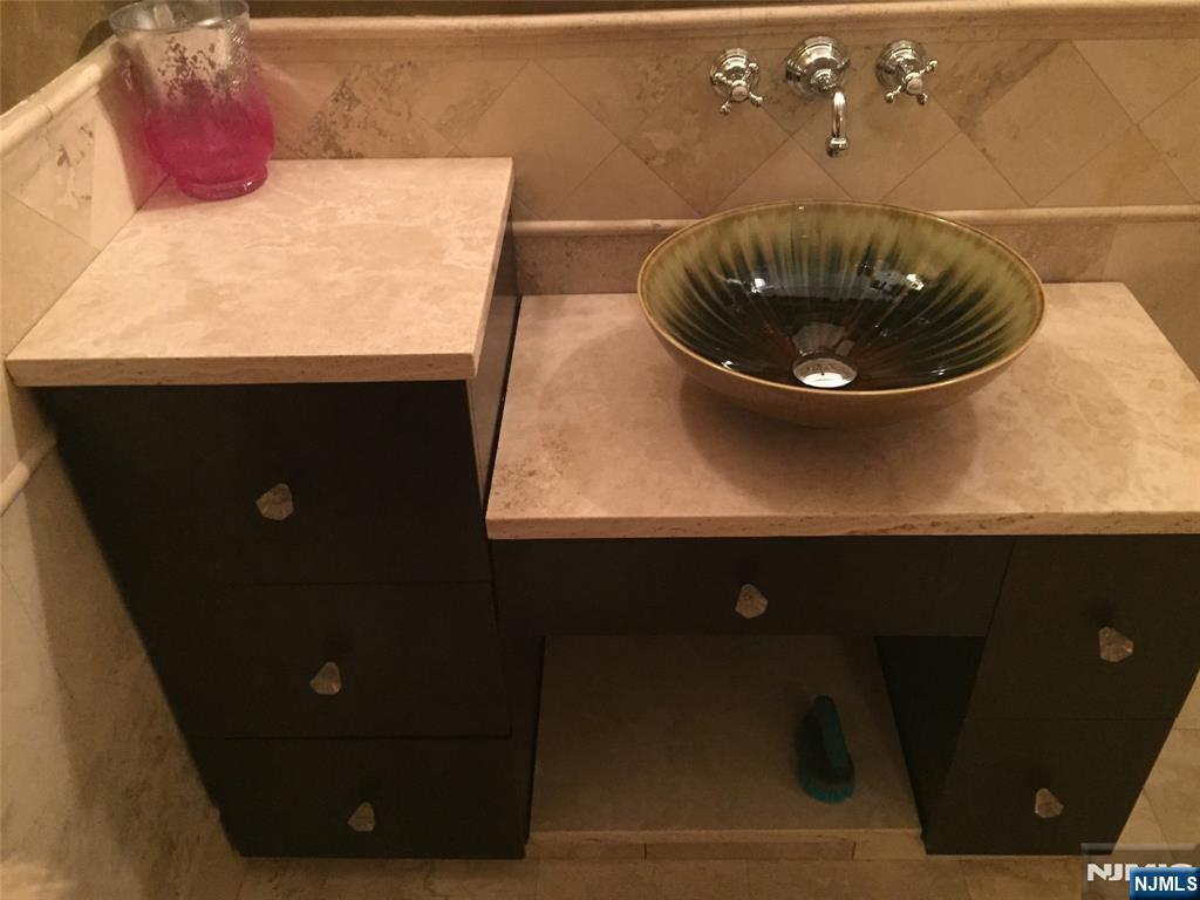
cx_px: 600
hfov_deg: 61.7
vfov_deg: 48.2
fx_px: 1005
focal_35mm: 29
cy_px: 450
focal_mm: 4.15
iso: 250
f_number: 2.2
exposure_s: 1/15
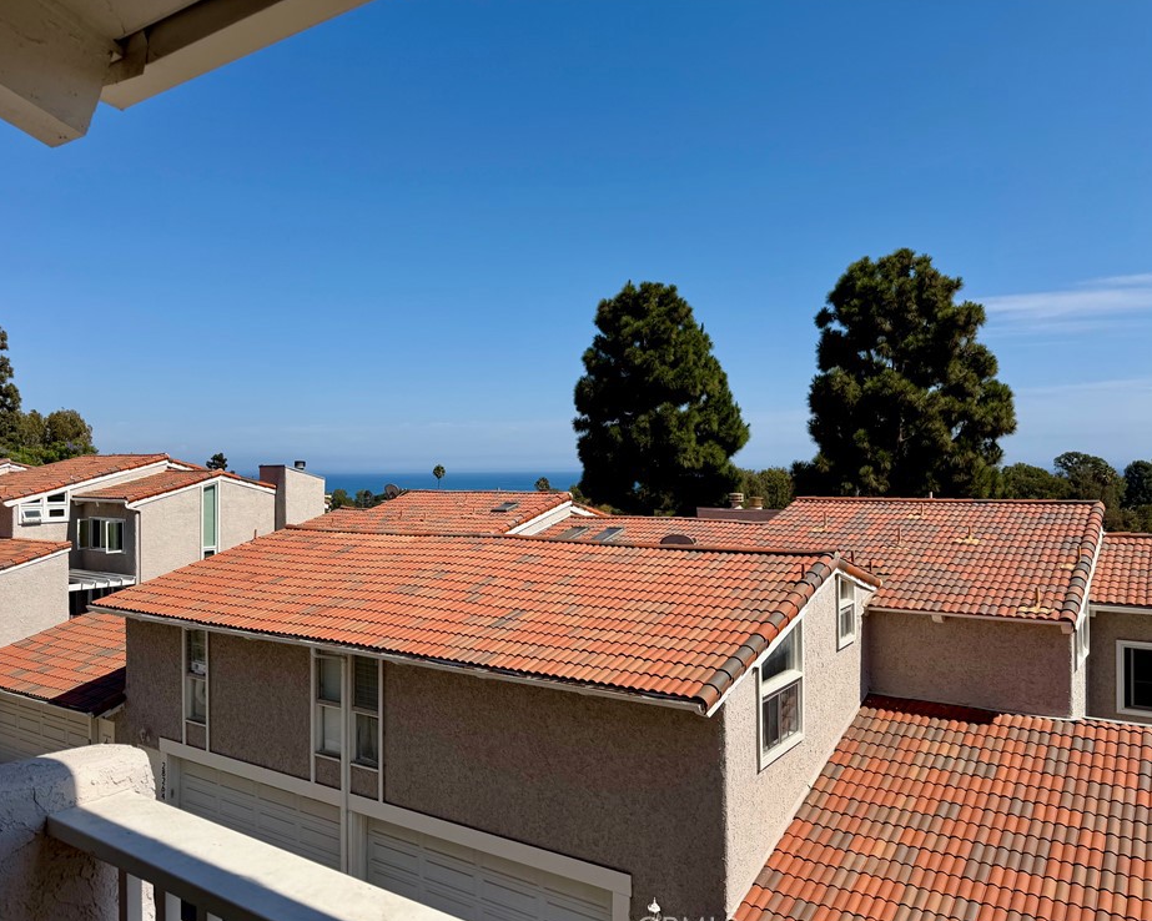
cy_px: 467
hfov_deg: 65.9
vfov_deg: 54.9
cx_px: 529
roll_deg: -0.1
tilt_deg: -0.7
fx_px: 886
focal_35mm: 26
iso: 80
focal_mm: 6.76
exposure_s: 1/6711
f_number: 1.78
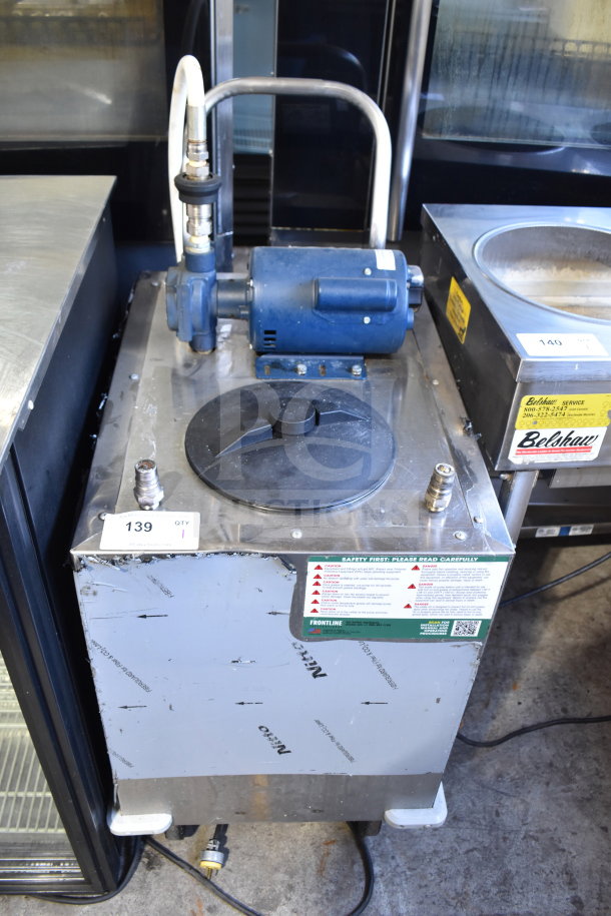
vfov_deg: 61.9
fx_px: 764
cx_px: 306
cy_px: 458
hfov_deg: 43.6
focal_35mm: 30
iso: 1000
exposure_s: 1/30
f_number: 3.8
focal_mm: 20
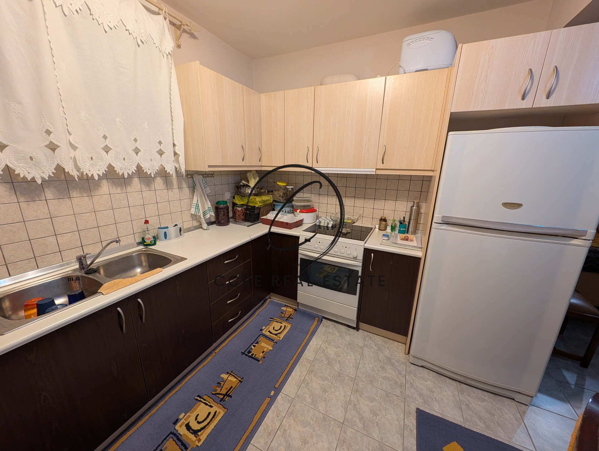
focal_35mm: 12
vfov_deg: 94.6
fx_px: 208
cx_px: 300
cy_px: 226
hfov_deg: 110.5
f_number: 1.95
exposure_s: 1/33.3
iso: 217
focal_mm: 2.23
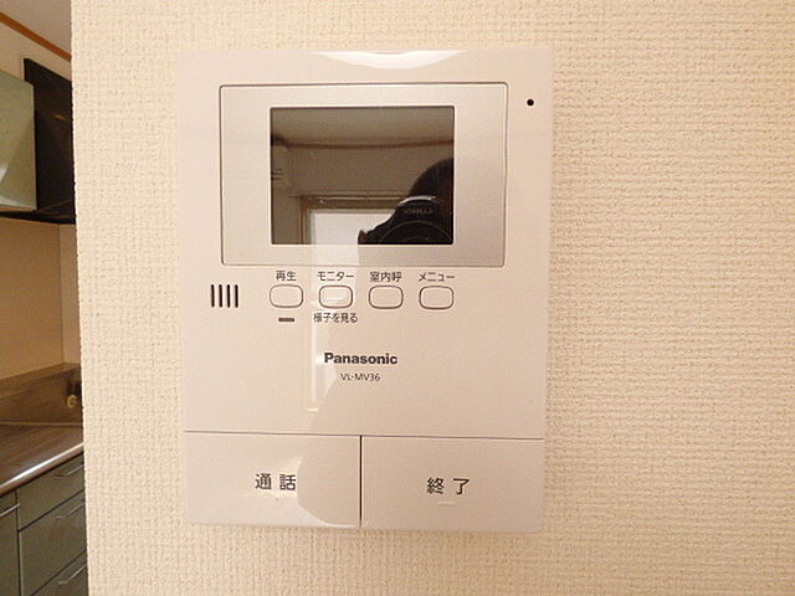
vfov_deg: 66.0
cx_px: 398
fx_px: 459
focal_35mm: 20
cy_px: 298
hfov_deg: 81.7
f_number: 4
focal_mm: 3.58
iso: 320
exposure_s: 1/60
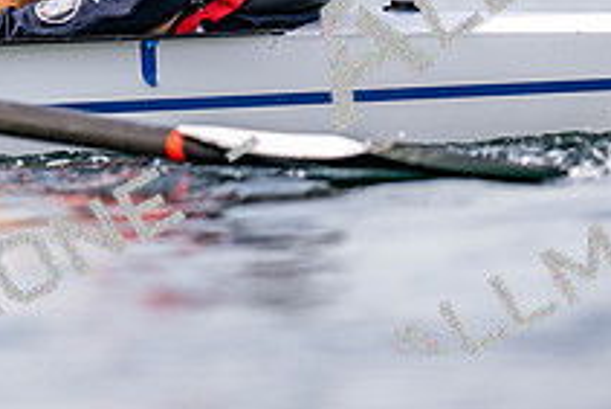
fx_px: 27954
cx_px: 72
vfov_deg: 0.8
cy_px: -144
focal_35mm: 1646
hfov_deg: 1.3
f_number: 4
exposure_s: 1/2500
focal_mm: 600
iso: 200
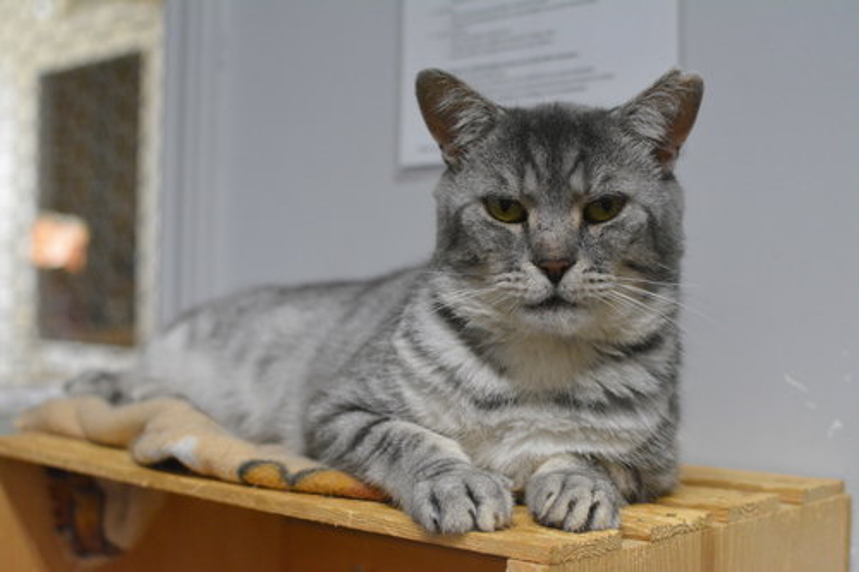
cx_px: 430
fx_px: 1252
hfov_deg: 37.9
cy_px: 286
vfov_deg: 25.7
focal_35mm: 52
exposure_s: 1/320
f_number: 3.2
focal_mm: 35
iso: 3200
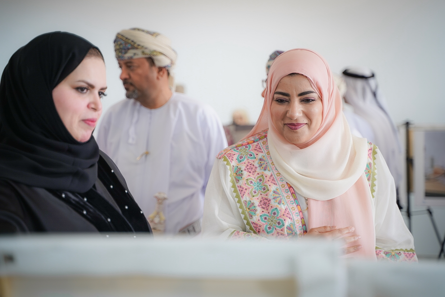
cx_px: 222
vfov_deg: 19.0
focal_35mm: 72
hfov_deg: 28.1
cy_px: 148
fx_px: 891
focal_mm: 72
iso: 320
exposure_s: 1/100
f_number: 2.8
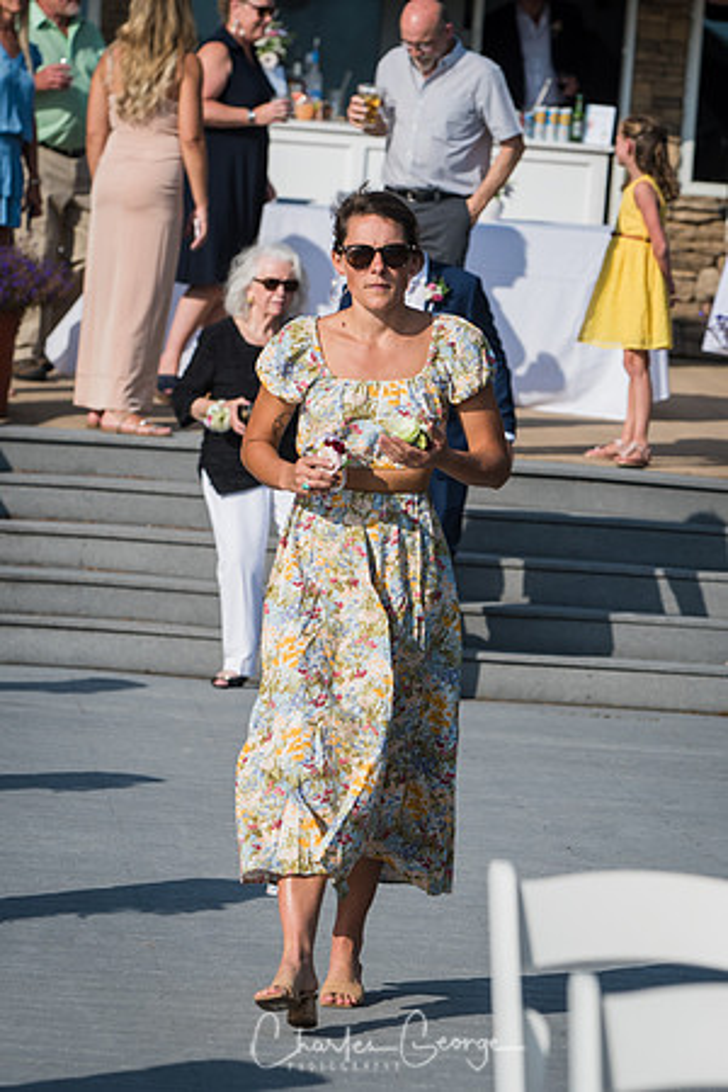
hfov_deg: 7.3
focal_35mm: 188
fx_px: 5687
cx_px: 364
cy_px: 546
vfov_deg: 11.0
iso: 200
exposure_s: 1/4000
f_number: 4
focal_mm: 125
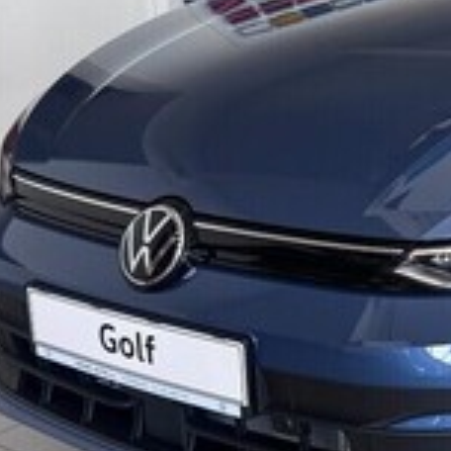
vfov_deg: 22.4
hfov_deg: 21.2
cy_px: 168
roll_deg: +0.4
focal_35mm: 77
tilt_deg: -14.1
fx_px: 1135
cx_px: 513
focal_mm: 6.76
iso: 64
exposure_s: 1/166
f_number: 1.78
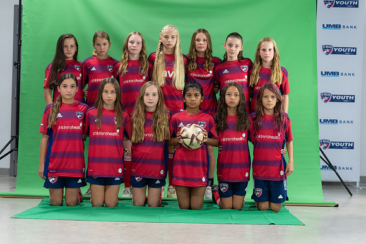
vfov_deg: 19.5
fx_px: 712
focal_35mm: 70
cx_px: 183
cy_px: 122
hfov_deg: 28.8
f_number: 2.8
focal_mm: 70
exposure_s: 1/250
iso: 1000
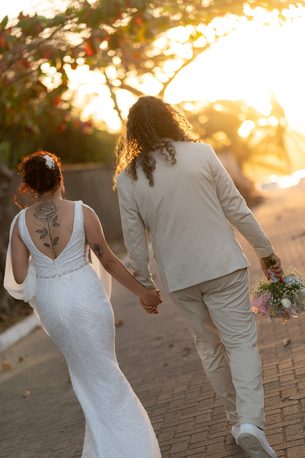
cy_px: 229
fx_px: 1082
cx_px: 152
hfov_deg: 16.0
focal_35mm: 85
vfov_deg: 23.9
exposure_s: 1/1250
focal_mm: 85
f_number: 2
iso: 500
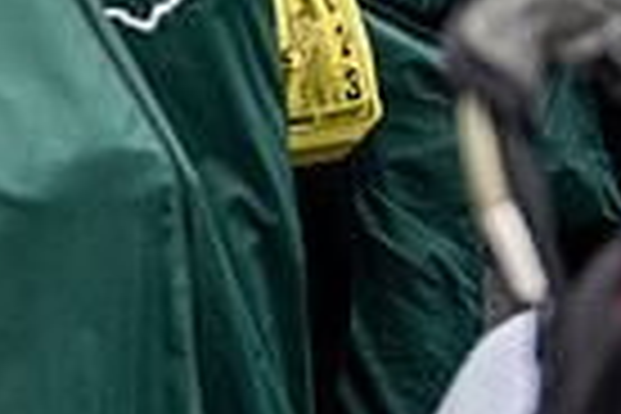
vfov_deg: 11.3
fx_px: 2035
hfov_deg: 14.5
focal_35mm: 118
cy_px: -146
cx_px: -612
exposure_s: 1/4000
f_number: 4
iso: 800
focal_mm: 28
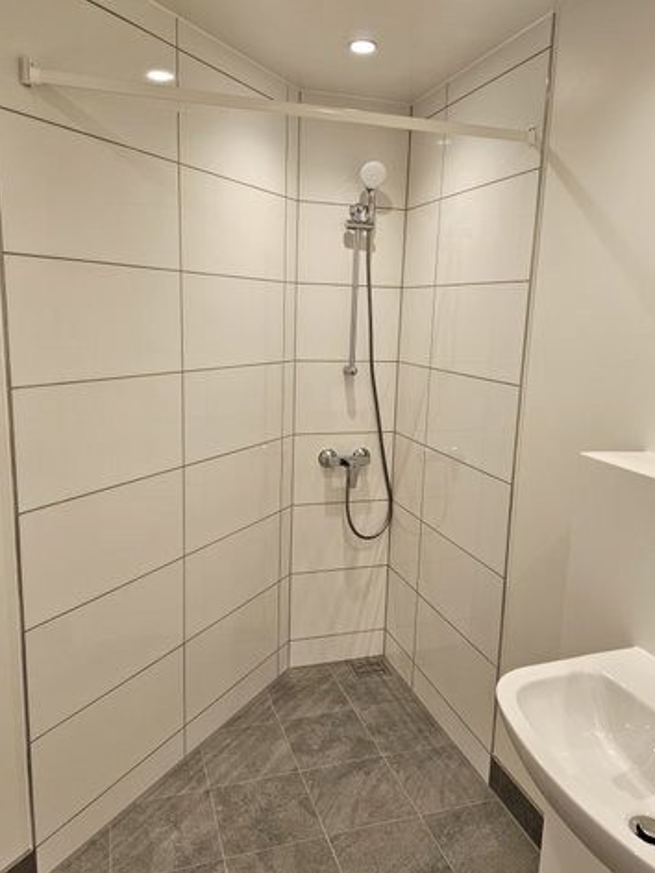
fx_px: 656
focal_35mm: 26
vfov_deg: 67.3
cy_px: 447
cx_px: 339
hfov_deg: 53.1
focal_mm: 5.4
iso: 160
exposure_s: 1/100
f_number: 1.8
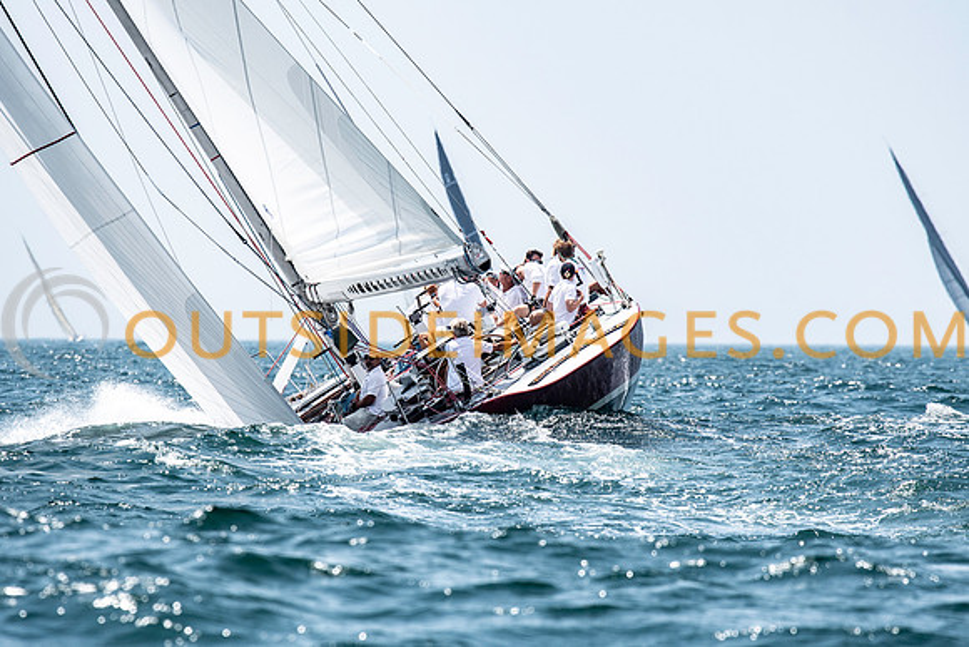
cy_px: 324
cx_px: 484
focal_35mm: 453
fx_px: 12200
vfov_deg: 3.0
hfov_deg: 4.5
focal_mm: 300
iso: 320
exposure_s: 1/2500
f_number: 5.6
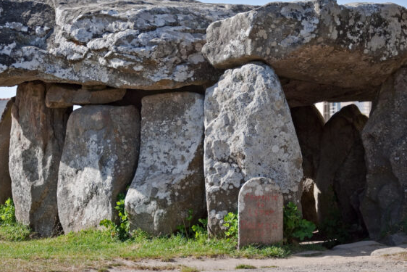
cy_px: 125
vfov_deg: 15.9
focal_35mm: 86
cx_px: 183
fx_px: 972
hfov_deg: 23.6
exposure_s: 1/800
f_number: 4.8
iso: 200
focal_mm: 42
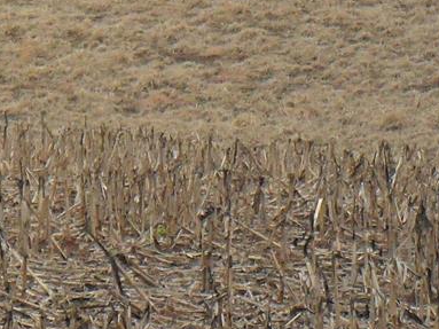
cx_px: 30
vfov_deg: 3.3
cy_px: -72
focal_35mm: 451
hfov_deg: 4.4
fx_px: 5718
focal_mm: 19.6
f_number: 5
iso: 100
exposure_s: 1/350
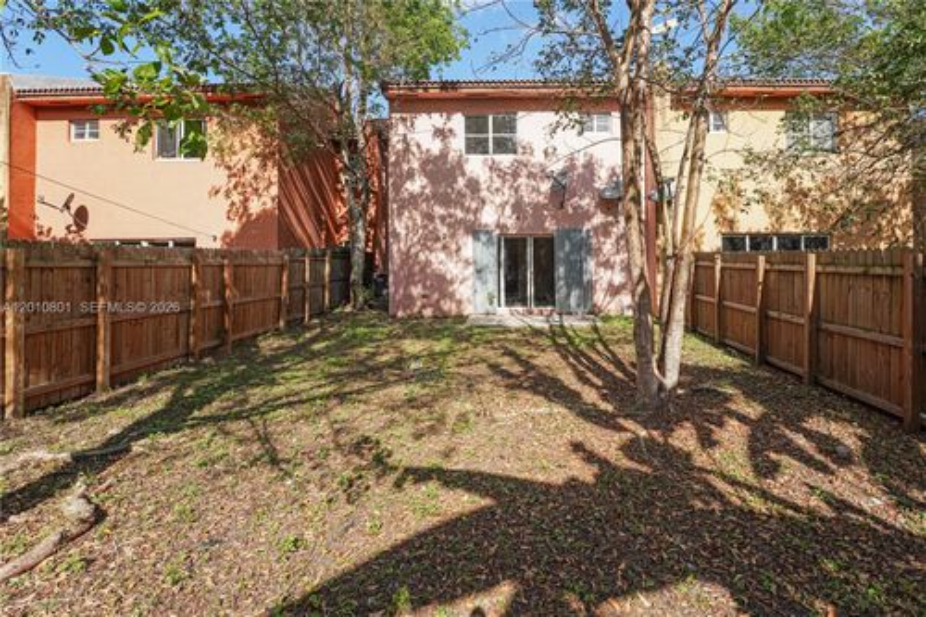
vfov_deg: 81.2
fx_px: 360
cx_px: 463
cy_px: 308
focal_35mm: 14
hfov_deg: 104.3
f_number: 9
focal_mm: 14
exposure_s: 1/100
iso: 100
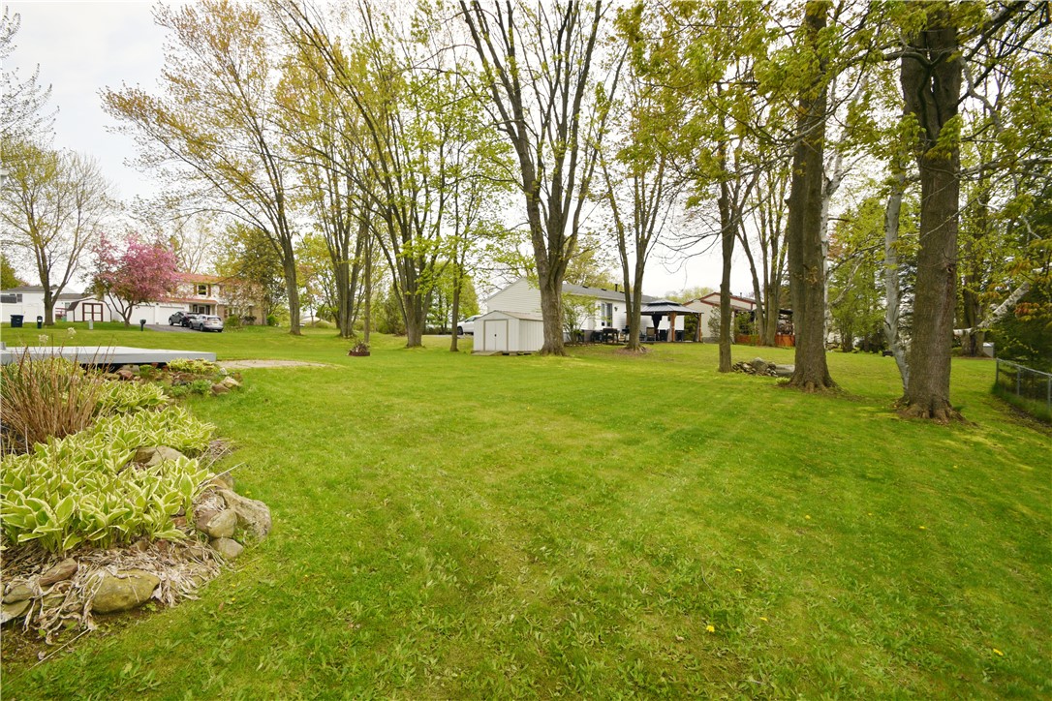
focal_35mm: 15
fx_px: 438
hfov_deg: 100.4
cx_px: 526
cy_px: 350
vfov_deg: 77.3
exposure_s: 1/200
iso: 100
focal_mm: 10
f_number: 8
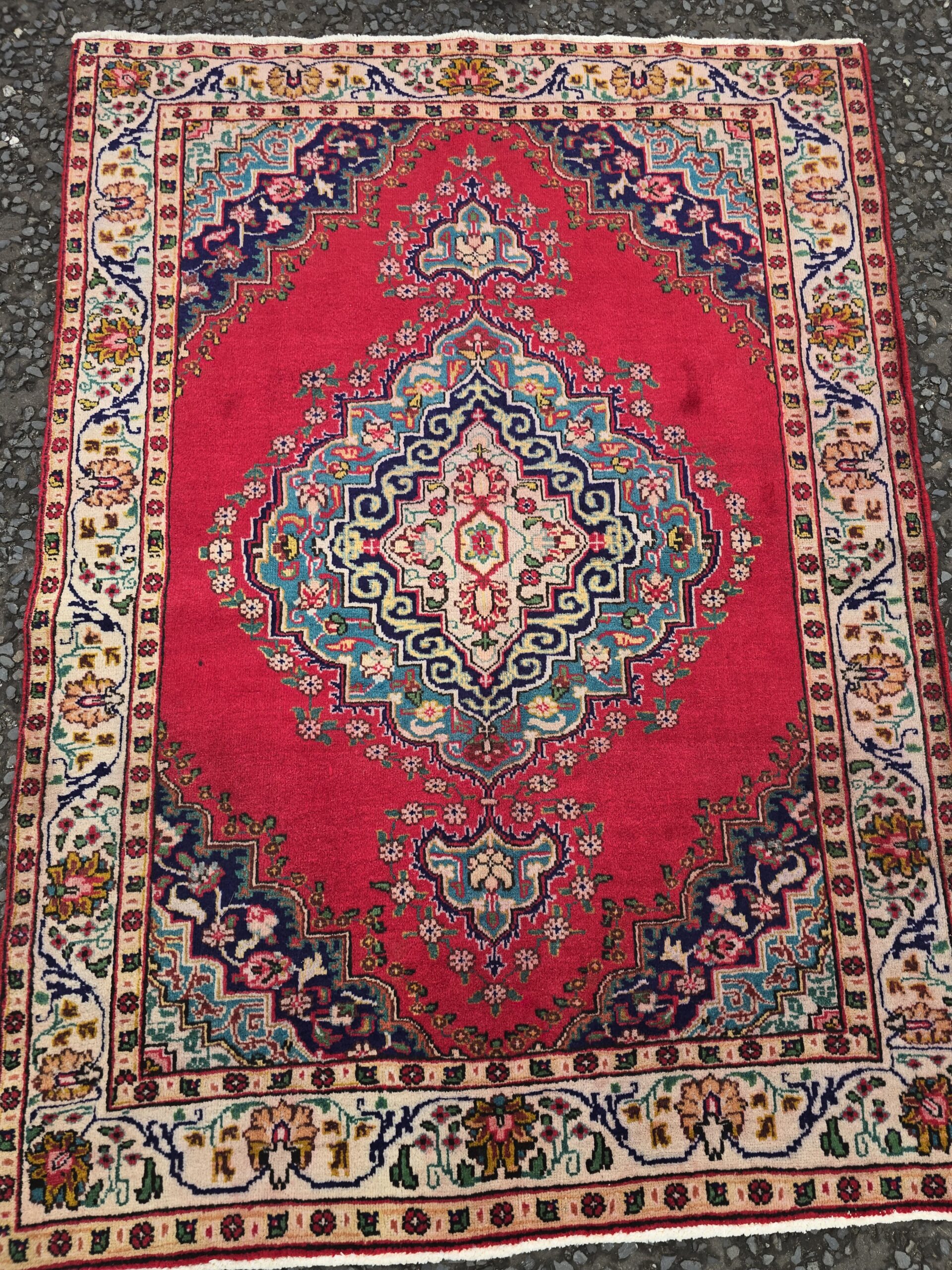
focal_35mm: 23
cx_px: 476
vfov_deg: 73.9
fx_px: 843
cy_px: 635
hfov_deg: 58.9
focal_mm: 6.3
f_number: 1.7
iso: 20
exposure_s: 1/180
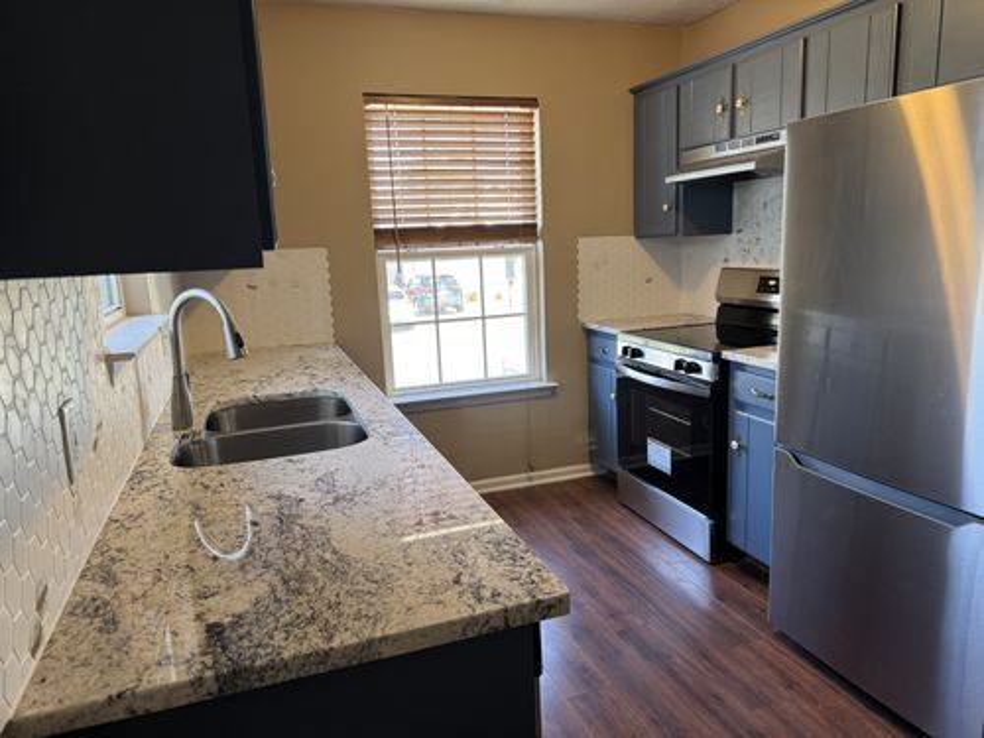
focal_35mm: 24
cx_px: 492
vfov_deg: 56.8
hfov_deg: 71.6
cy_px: 369
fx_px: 682
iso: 200
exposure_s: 1/109
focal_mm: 6.76
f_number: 1.78
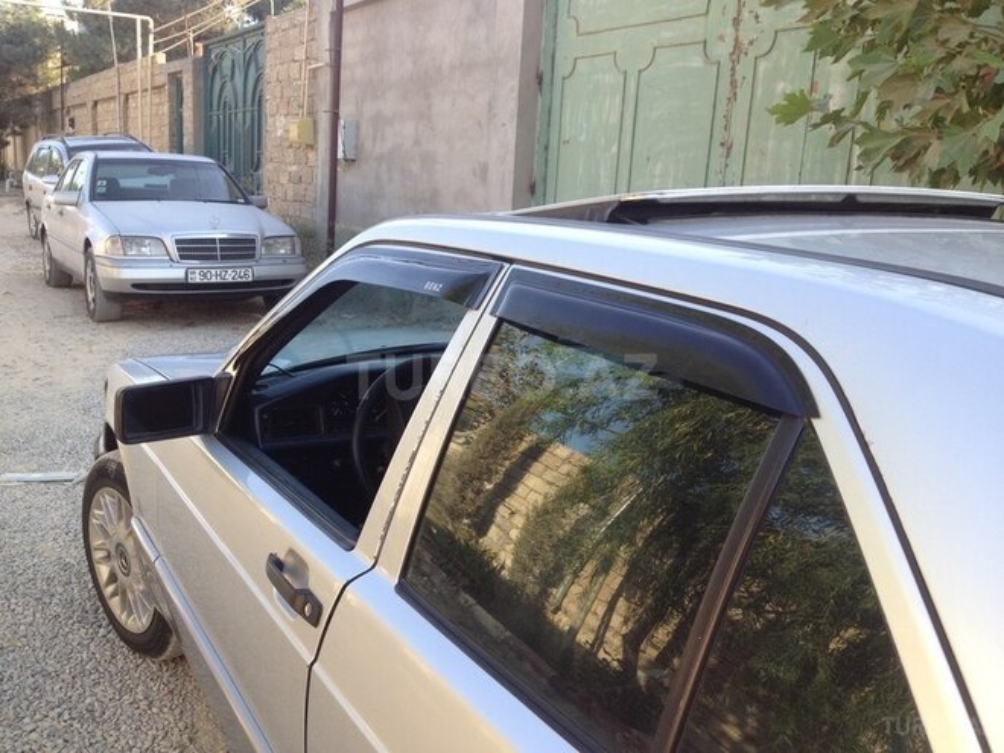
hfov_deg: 52.6
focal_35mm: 35
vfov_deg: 40.7
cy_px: 376
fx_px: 1015
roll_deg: -0.6
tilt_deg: -13.7
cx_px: 502
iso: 50
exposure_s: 1/249
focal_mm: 4.28
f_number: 2.4
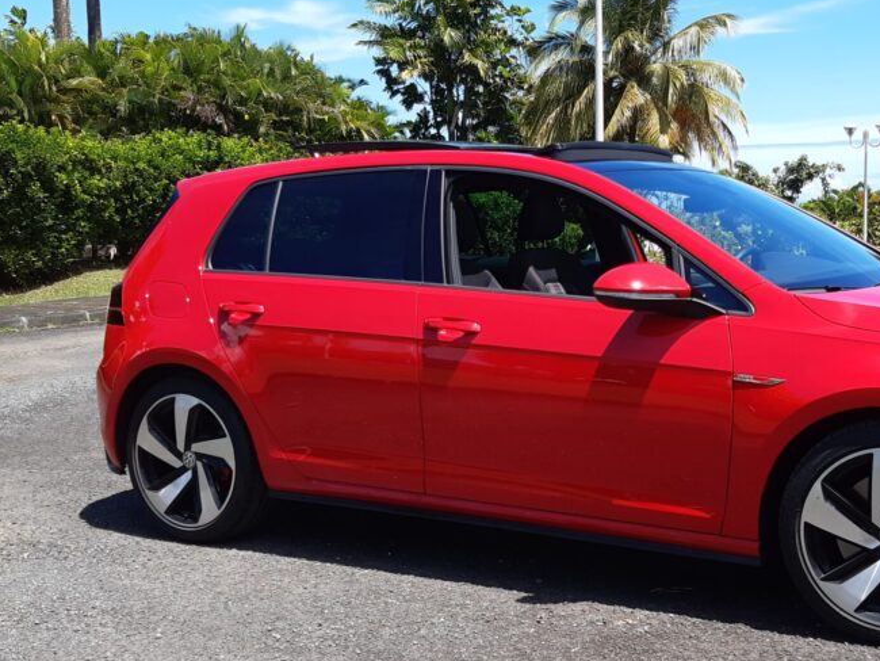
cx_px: 594
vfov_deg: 30.2
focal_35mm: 48
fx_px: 1221
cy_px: 394
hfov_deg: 39.1
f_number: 1.7
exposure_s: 1/1152
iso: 40
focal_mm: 3.92
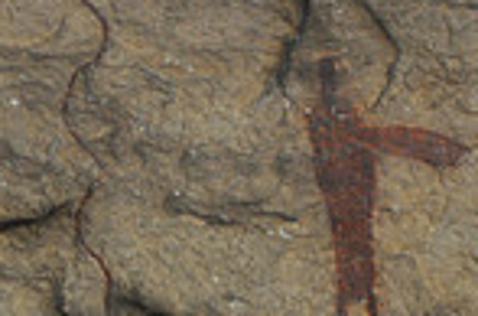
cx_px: 390
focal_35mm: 474
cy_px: 135
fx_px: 6273
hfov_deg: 4.4
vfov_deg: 2.9
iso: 800
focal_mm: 80
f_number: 5.3
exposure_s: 1/60
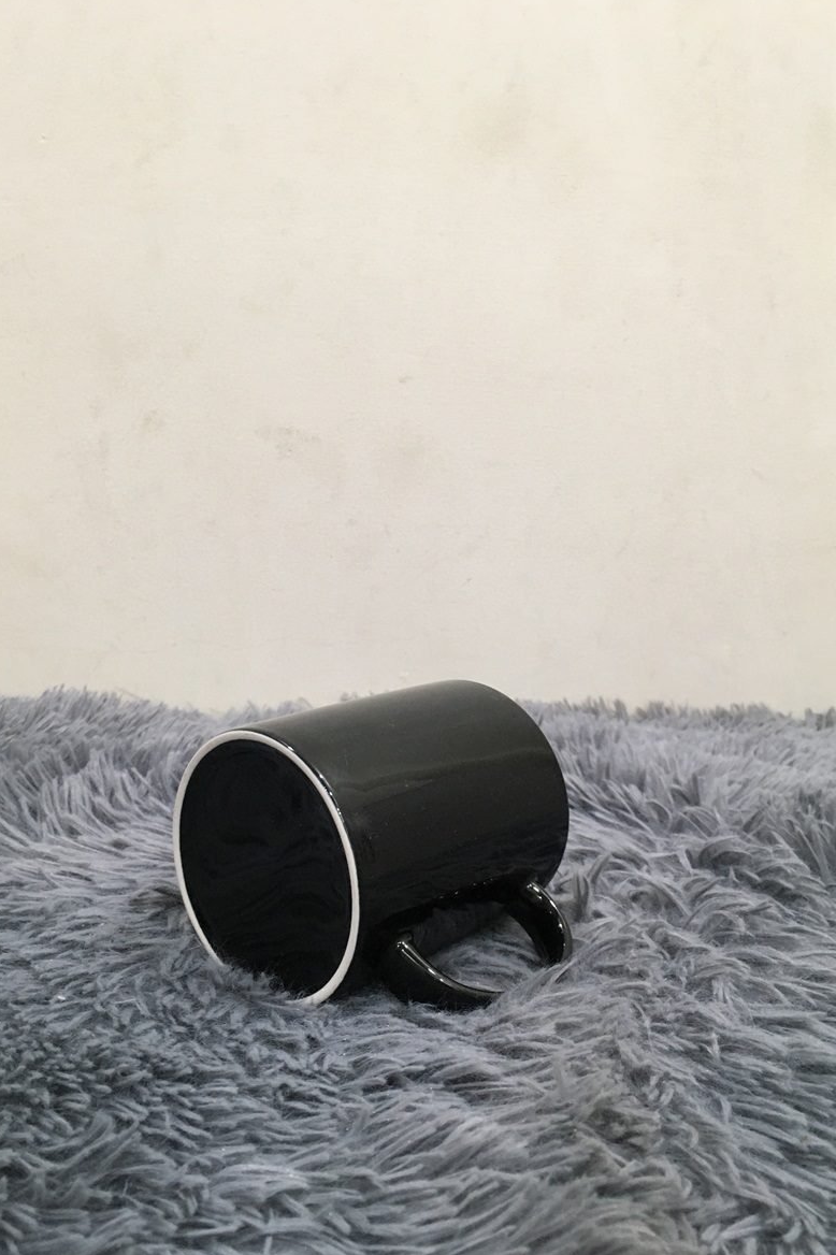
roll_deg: -2.0
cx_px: 426
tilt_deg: -6.3
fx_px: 1080
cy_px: 632
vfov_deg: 60.3
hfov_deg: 42.3
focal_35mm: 31
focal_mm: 4.15
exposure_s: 1/33
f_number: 2.2
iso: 125
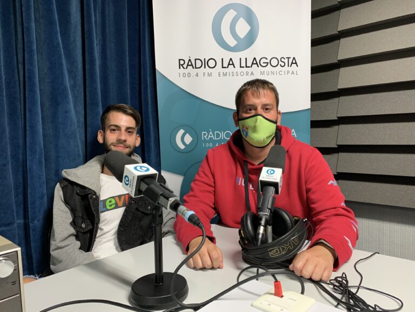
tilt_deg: -5.8
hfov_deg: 67.3
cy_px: 156
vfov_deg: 53.1
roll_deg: +1.5
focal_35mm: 26
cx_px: 208
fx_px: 312
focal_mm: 4.25
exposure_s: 1/50
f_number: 1.8
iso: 250
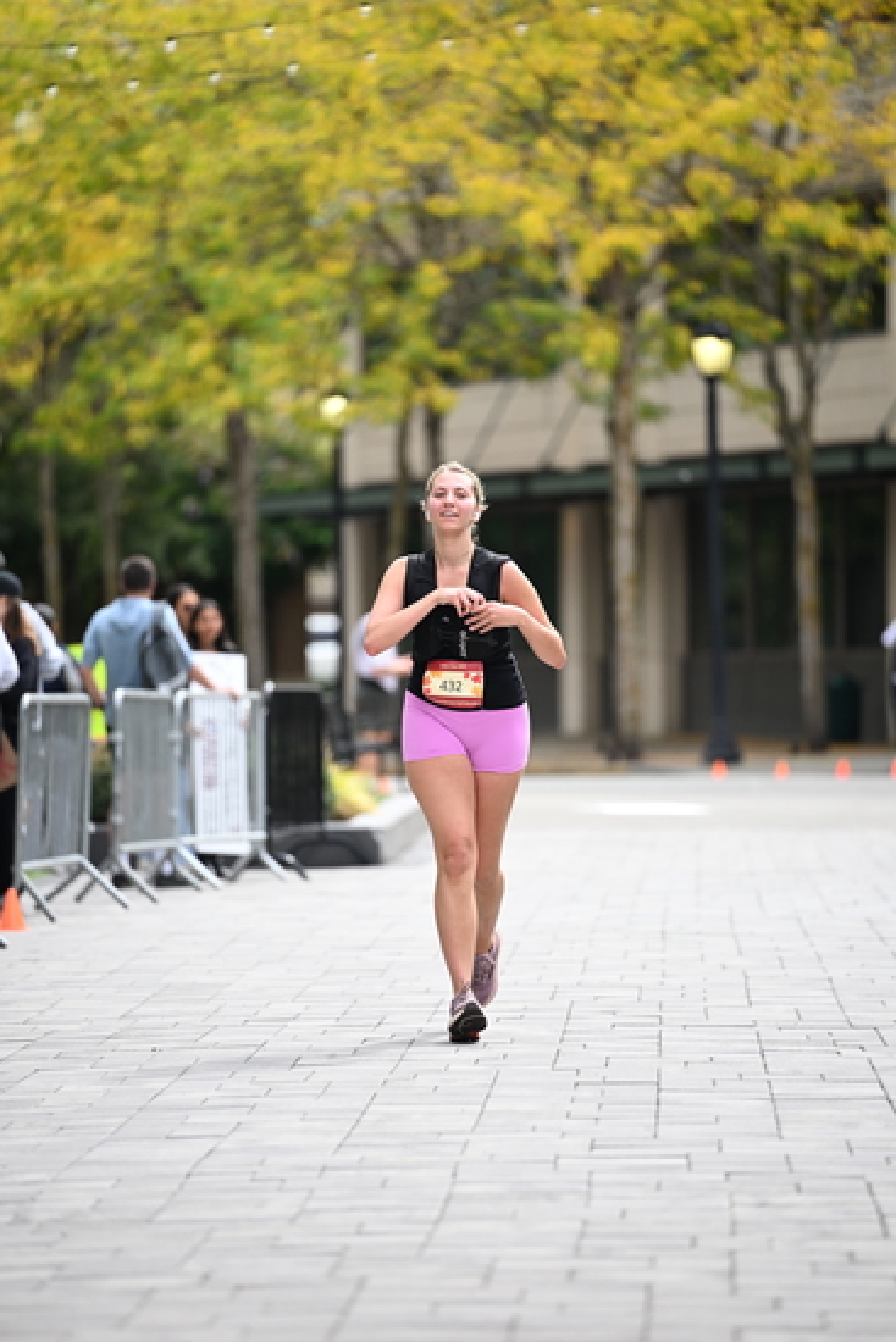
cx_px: 448
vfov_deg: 10.3
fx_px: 7461
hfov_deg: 6.9
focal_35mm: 200
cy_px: 671
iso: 640
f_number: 2.8
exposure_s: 1/2500
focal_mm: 200
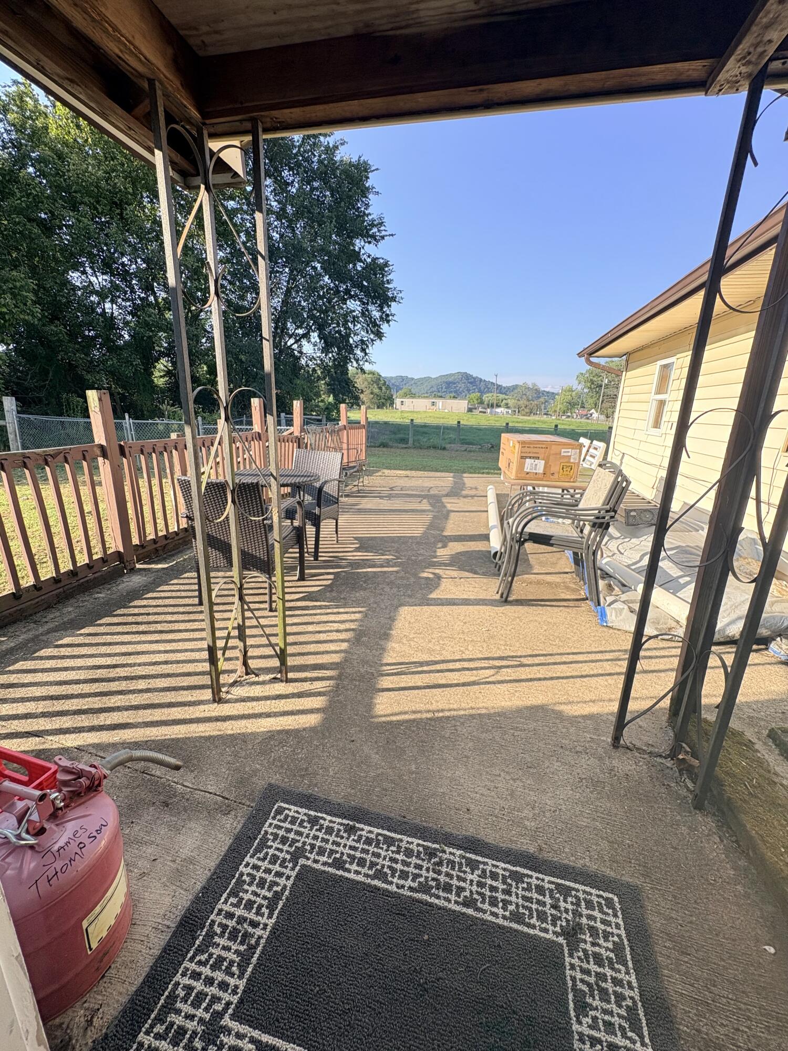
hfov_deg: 85.7
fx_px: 425
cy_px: 526
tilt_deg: -14.8
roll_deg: -2.6
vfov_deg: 102.1
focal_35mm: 14
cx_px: 394
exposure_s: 1/407
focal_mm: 2.22
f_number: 2.2
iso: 40
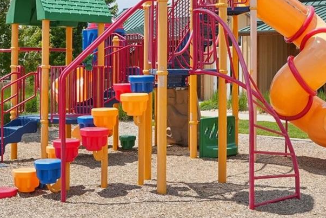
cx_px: 218
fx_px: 558
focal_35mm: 62
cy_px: -7
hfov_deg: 32.3
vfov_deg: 21.2
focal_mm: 15.5
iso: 800
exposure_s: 1/1250
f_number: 8
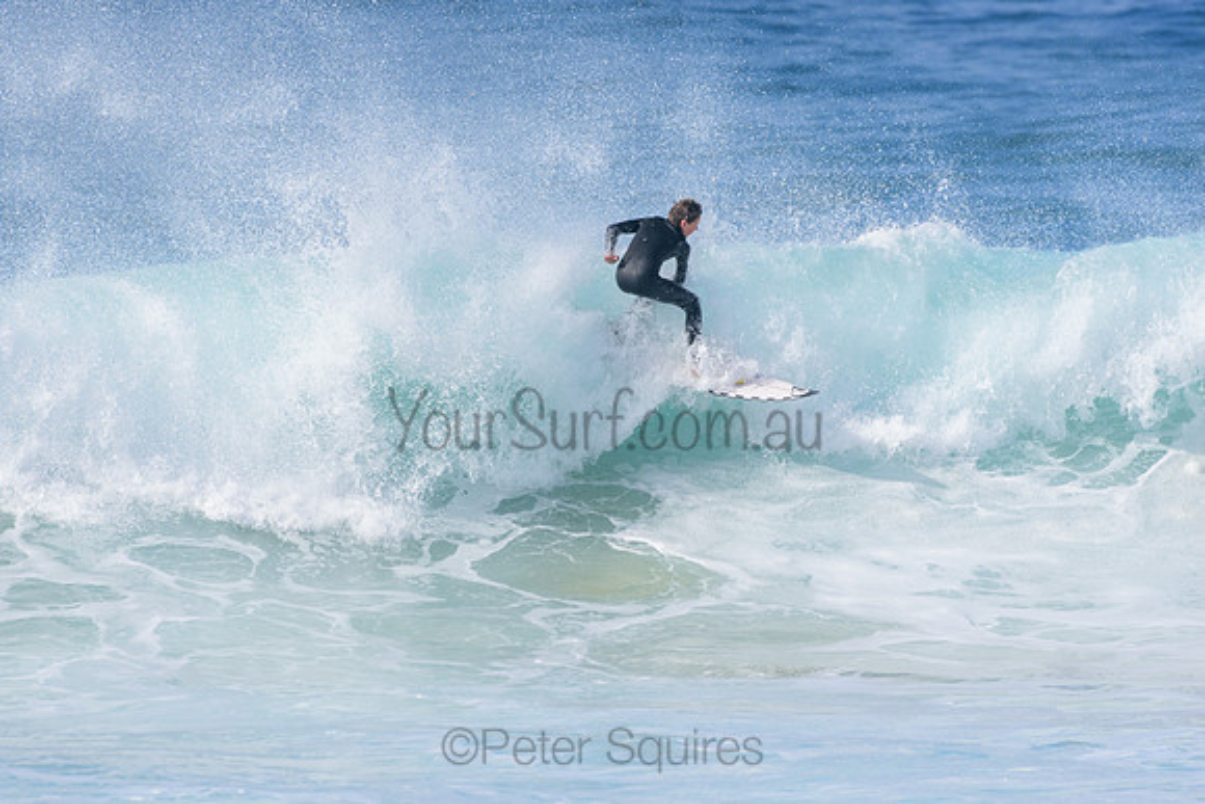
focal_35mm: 750
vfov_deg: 1.8
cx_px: 602
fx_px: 25109
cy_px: 402
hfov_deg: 2.7
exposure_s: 1/2000
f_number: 5.6
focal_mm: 500
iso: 280
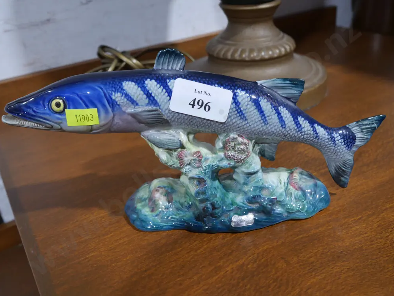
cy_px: 149
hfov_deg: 50.1
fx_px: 421
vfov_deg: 38.7
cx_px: 195
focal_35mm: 37
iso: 800
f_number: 5
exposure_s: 1/60
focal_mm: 18
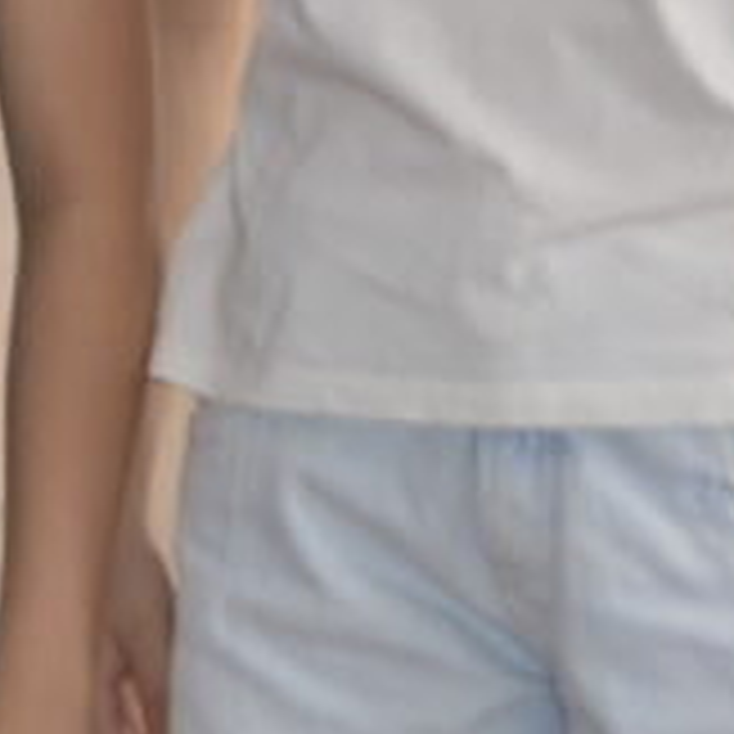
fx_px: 4990
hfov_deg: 7.9
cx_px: -928
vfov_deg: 8.3
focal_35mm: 208
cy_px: -281
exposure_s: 1/60
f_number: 4.2
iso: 450
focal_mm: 26
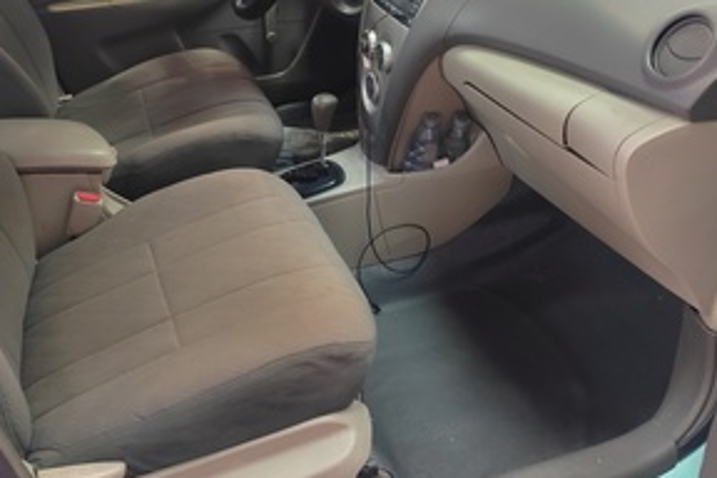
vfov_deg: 34.8
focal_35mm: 38
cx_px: 345
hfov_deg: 50.7
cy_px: 176
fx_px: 757
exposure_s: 1/50
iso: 1938
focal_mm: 5.52
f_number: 1.9
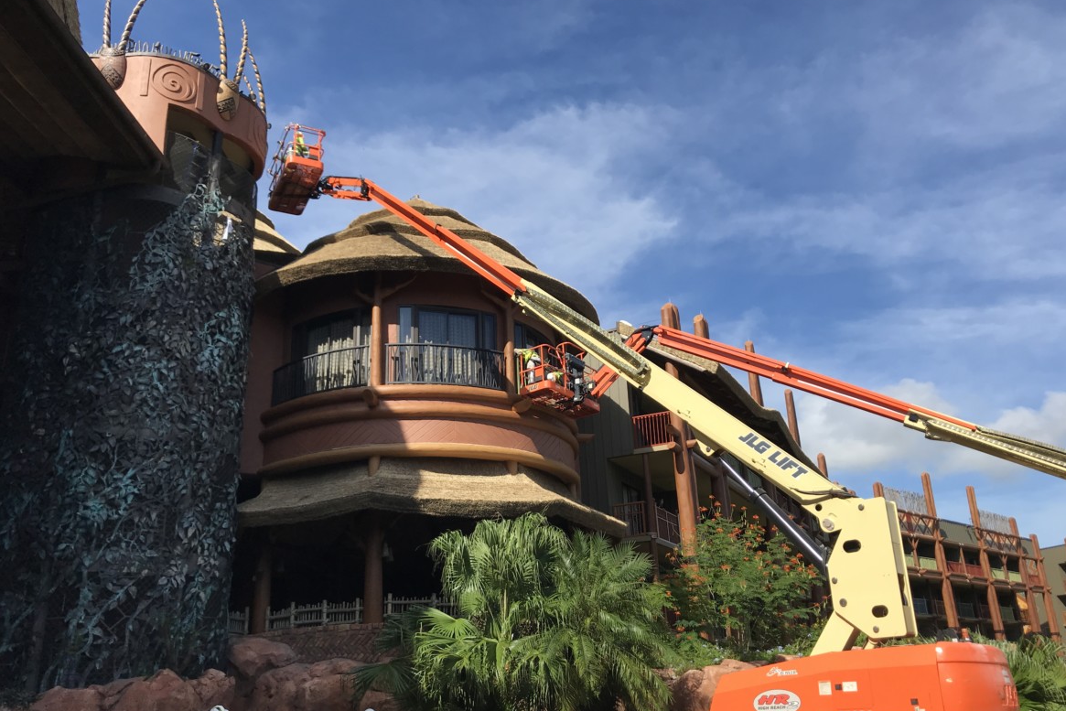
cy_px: 383
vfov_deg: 43.6
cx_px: 548
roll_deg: +3.0
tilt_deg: +20.6
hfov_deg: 61.9
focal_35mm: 30
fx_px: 888
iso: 20
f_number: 1.8
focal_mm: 3.99
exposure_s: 1/2128
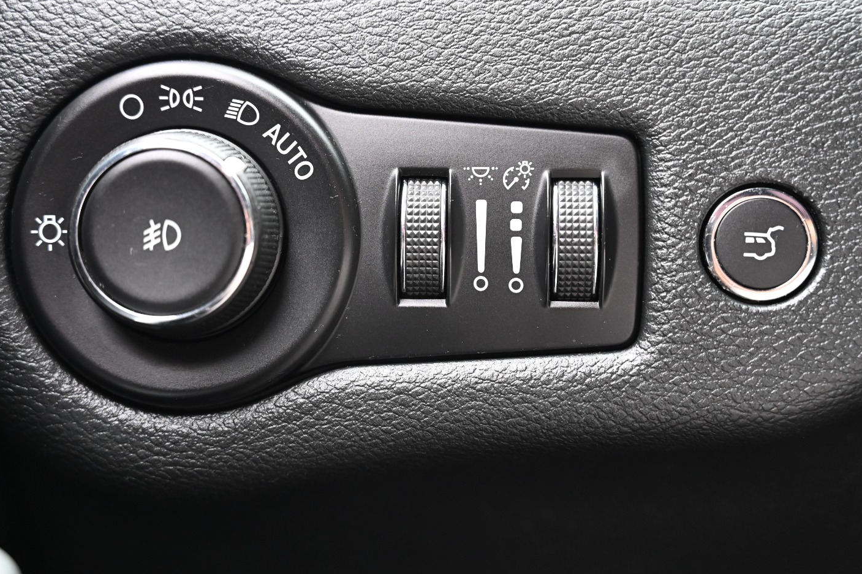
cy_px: 253
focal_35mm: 60
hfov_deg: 33.4
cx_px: 385
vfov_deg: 22.6
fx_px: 1436
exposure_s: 1/125
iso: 2000
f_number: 4
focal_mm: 52
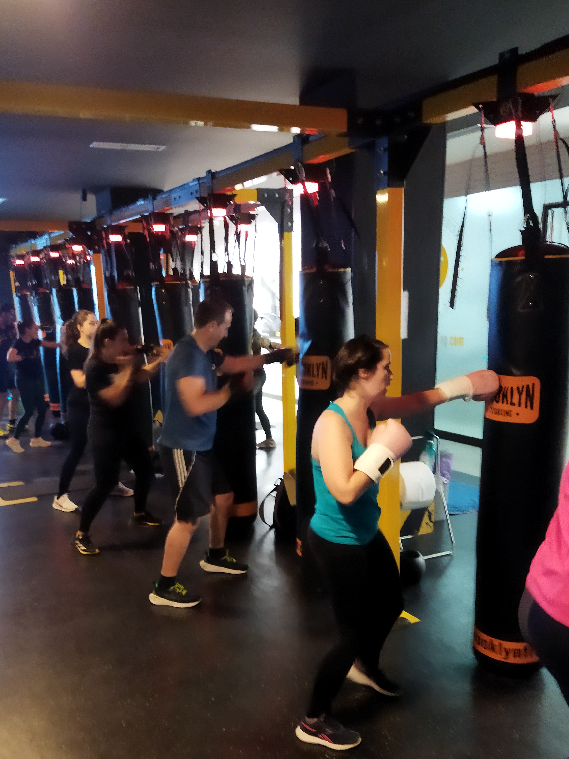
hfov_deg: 40.6
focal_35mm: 35
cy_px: 484
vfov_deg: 52.0
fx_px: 767
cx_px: 238
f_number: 1.79
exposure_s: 1/20
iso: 666
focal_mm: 4.71
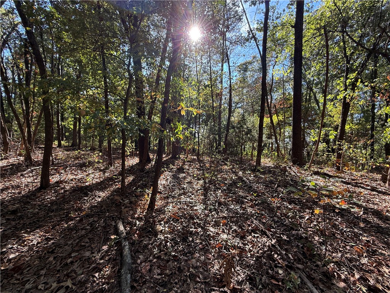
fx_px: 158
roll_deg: -1.9
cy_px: 146
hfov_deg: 102.1
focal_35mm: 14
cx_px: 195
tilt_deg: +0.4
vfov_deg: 85.7
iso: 64
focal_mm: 2.22
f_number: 2.2
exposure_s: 1/184
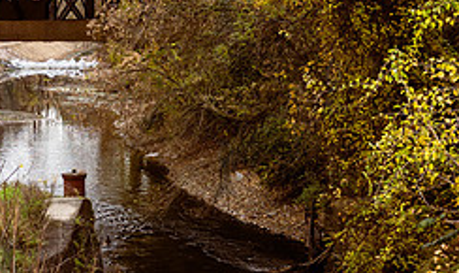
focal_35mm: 92
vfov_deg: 13.6
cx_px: 8
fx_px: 1135
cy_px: 47
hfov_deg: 22.1
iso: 200
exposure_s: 1/640
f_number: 4.5
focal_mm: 24
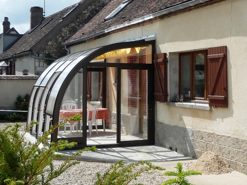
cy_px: 92
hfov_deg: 43.9
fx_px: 307
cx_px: 124
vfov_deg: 33.6
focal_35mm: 43
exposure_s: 1/1000
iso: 100
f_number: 3.5
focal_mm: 5.3
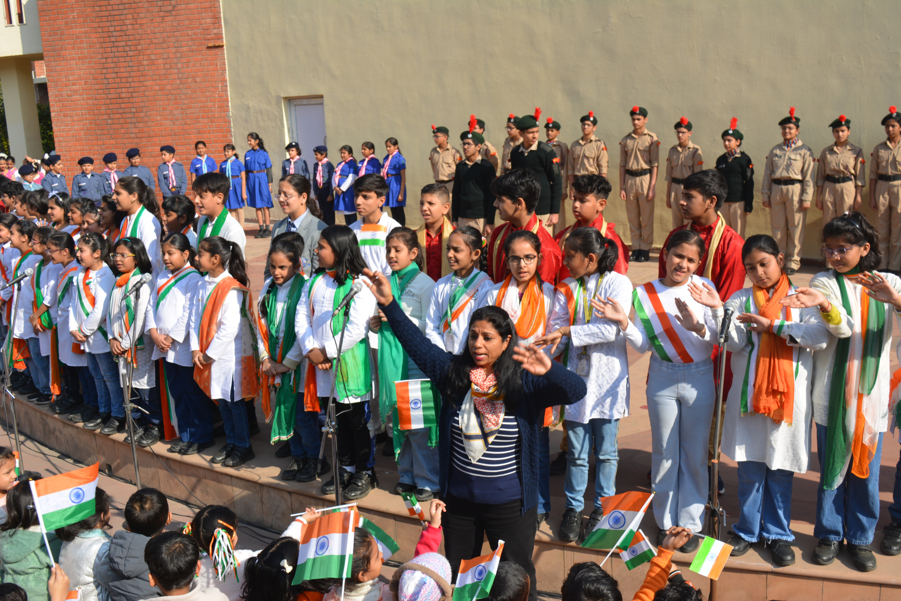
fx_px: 938
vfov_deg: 35.5
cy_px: 300
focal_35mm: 38
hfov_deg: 51.3
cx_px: 450
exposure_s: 1/250
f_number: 8
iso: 100
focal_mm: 25
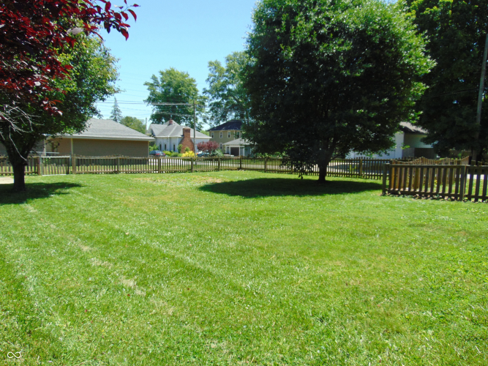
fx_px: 352
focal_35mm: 25
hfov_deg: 69.4
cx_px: 244
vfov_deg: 54.9
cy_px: 183
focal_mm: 4.5
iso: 80
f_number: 3
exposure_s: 1/640
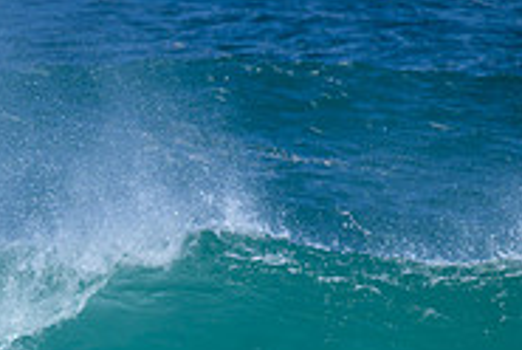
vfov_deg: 0.8
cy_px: 464
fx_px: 25444
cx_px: -144
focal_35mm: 1752
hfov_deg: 1.2
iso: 450
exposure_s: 1/2000
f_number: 8
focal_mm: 560
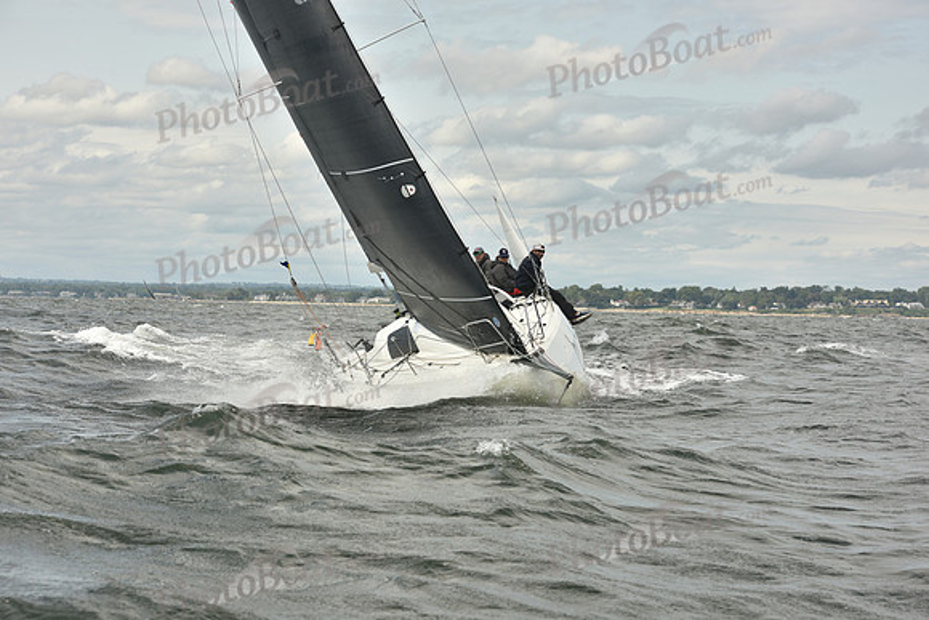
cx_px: 464
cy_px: 310
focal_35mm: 100
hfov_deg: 20.4
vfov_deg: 13.7
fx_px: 2581
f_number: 9
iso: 250
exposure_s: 1/800
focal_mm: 100
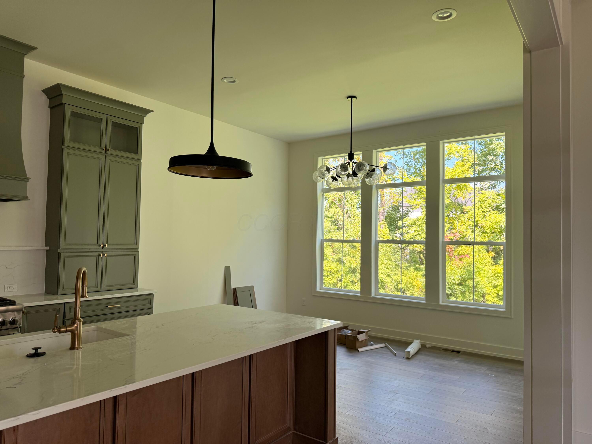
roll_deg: -0.9
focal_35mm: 24
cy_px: 222
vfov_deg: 56.8
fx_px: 410
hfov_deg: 71.6
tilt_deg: +2.3
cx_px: 296
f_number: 1.78
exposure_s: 1/210
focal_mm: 6.76
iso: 100
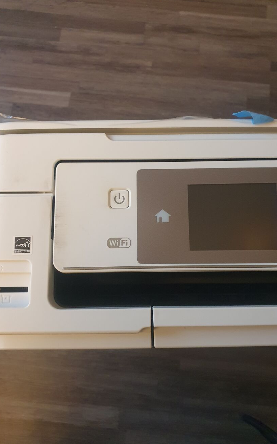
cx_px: 154
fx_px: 338
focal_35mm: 28
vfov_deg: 66.5
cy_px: 222
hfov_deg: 44.5
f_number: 2.4
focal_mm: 4.32
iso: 640
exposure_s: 1/50
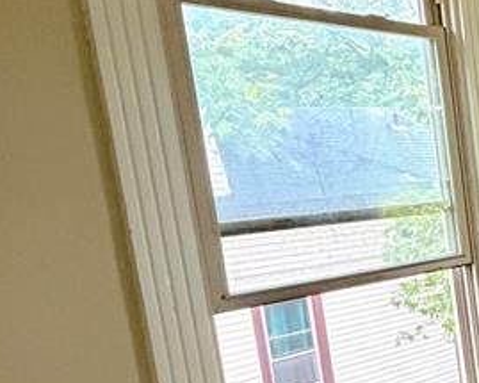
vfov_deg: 29.0
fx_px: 737
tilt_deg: -7.5
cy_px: 249
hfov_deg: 21.9
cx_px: 867
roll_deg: +2.6
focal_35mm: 52
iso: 400
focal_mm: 2.22
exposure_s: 1/60
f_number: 2.2
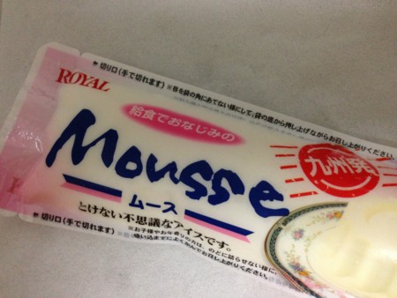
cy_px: 149
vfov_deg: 43.0
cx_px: 198
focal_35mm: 33
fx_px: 379
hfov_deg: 55.3
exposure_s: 1/20
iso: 320
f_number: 2.4
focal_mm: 4.13
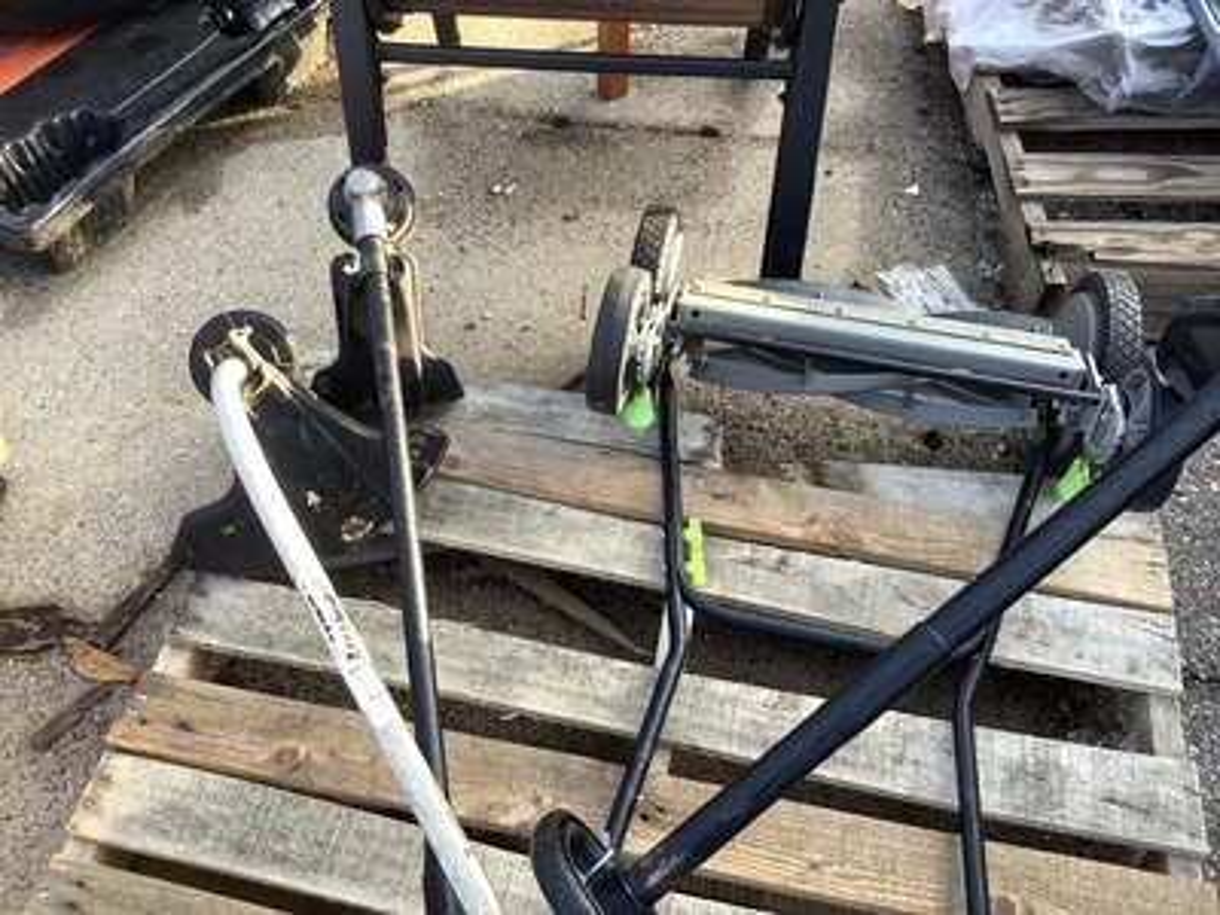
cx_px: 610
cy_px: 458
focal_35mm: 31
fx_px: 1093
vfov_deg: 45.4
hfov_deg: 58.4
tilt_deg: -54.1
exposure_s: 1/120
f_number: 2.4
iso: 32
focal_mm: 3.3
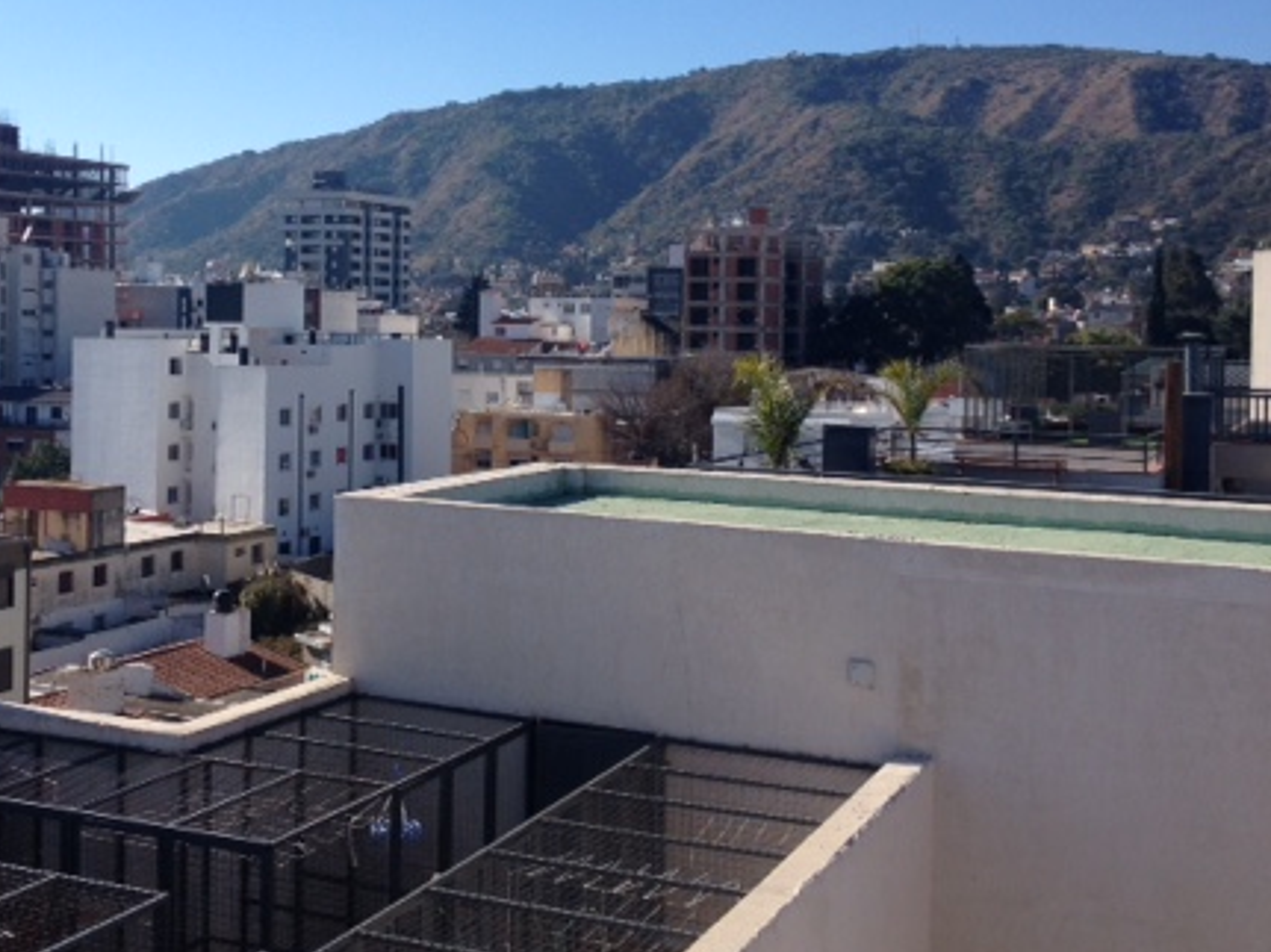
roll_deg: +1.6
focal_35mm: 52
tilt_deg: -3.8
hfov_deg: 36.6
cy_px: 351
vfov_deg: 27.9
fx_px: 1909
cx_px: 475
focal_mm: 4.28
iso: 50
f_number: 2.4
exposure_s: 1/1672
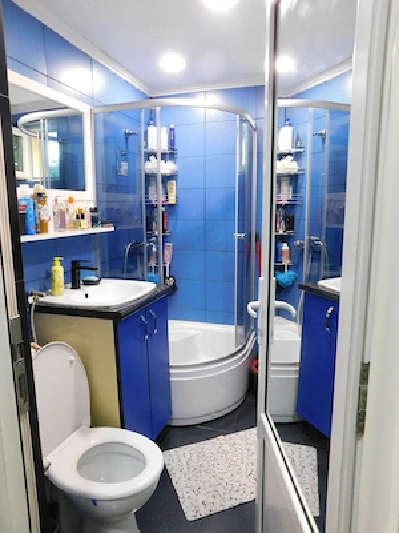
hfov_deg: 58.9
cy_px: 266
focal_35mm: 23
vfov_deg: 73.9
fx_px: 353
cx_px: 200
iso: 400
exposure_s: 1/20
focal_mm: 4
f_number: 3
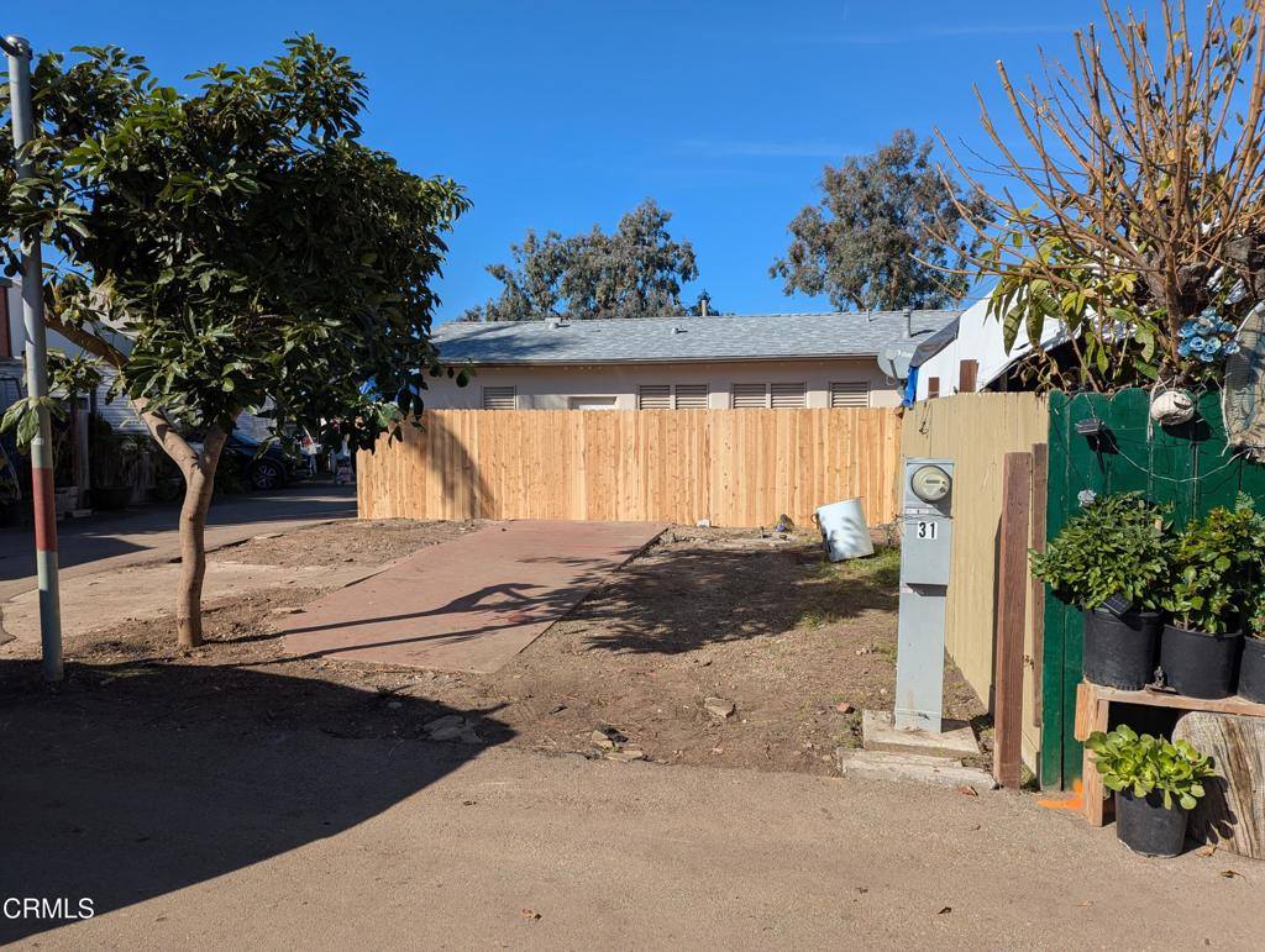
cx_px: 632
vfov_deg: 56.9
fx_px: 878
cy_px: 476
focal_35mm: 24
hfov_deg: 71.5
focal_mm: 6.81
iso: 43
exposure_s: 1/2976
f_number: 1.85
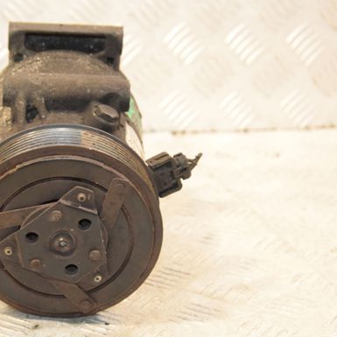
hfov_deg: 15.8
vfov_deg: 15.8
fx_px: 1212
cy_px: 164
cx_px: 84
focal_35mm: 110
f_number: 5.6
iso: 1600
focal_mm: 52
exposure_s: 1/125
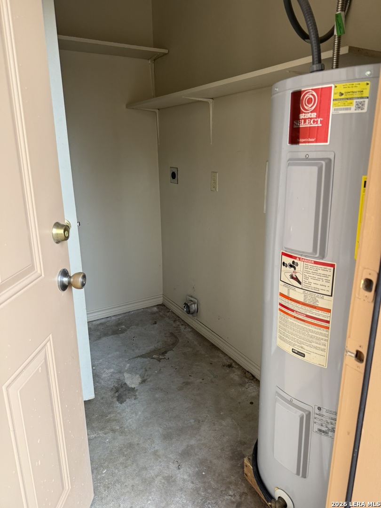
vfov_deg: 71.6
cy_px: 254
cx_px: 190
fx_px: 352
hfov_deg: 56.8
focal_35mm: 24
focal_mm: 6.76
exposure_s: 1/121
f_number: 1.78
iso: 125
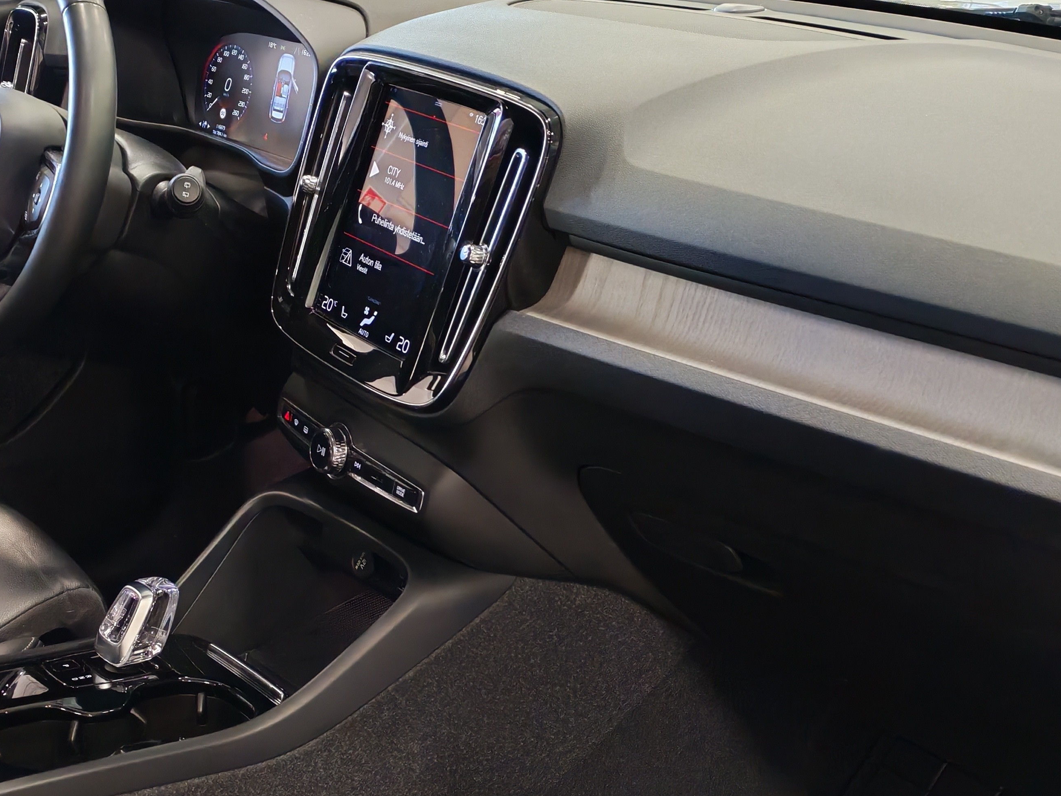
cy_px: 488
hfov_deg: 36.6
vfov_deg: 28.0
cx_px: 408
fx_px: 1594
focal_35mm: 52
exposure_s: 1/100
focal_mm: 6.12
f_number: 1.9
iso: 1250
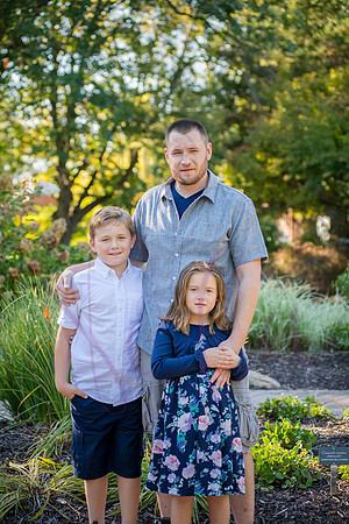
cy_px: 262
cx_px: 174
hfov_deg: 17.1
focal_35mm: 80
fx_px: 1163
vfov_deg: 25.4
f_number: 4
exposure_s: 1/400
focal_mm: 80
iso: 400
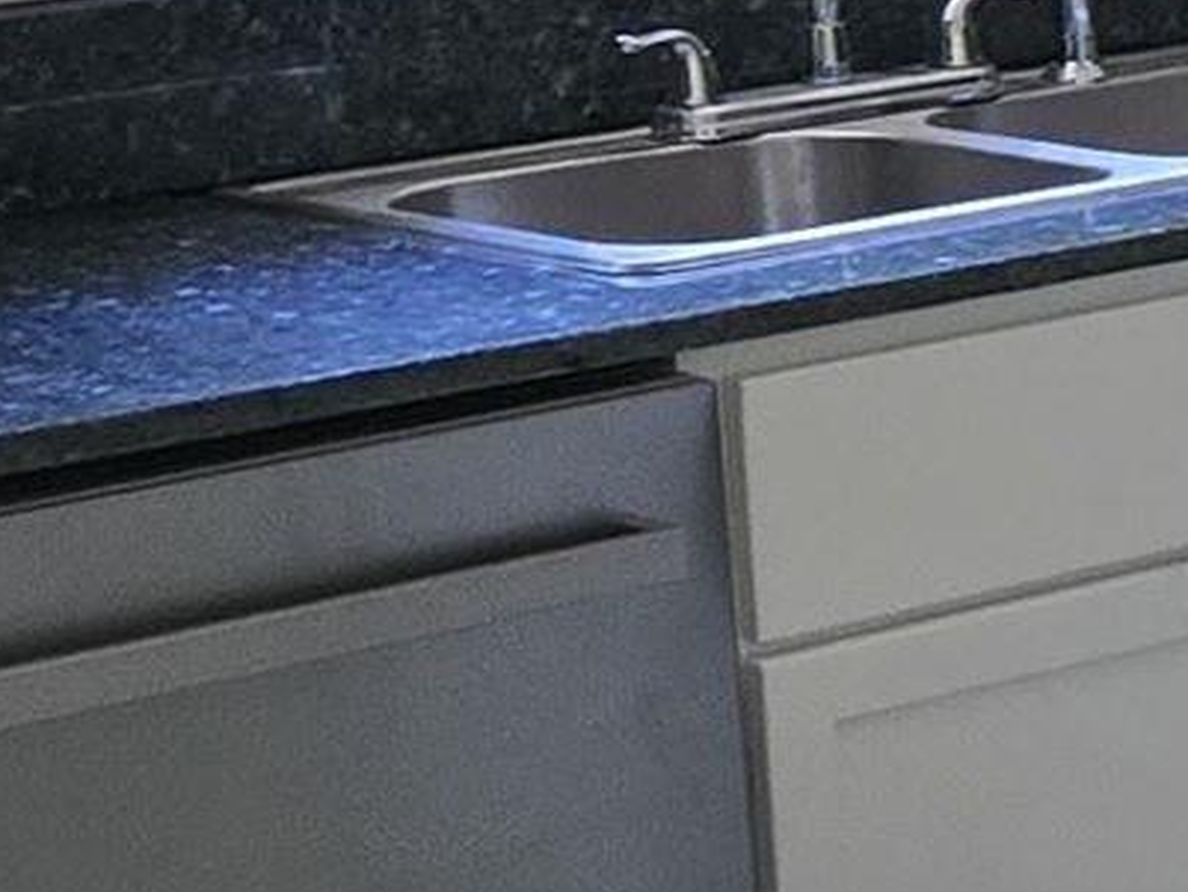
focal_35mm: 176
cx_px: 2782
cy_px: 246
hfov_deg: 9.9
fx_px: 6042
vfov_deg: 8.4
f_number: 1.8
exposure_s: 1/60
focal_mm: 5.4
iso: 640
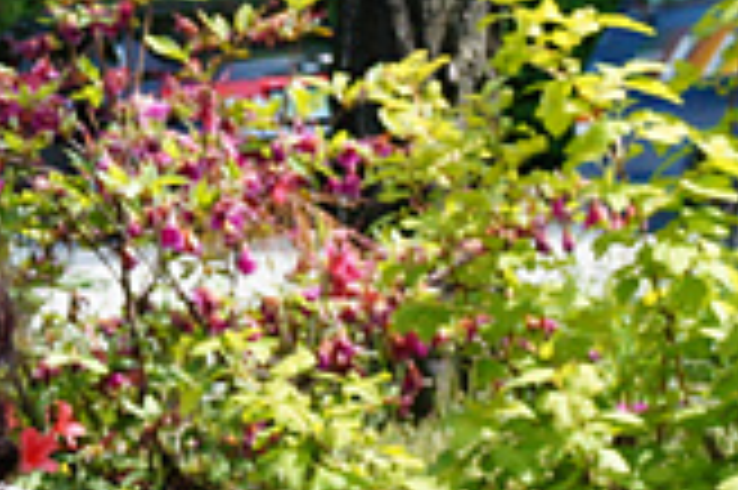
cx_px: -801
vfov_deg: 7.0
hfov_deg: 9.9
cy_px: 704
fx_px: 3932
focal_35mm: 192
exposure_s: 1/640
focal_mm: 30
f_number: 8
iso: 800
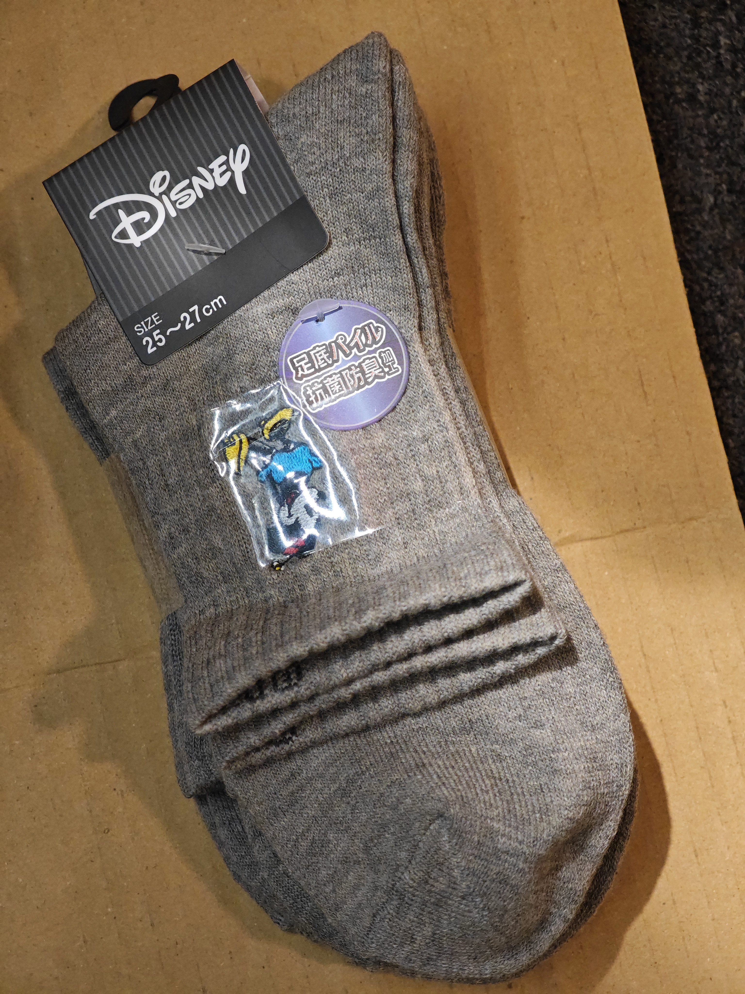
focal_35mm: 75
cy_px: 497
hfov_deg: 19.6
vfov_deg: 26.0
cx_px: 372
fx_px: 2152
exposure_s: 1/100
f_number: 1.8
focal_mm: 12.28
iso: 500
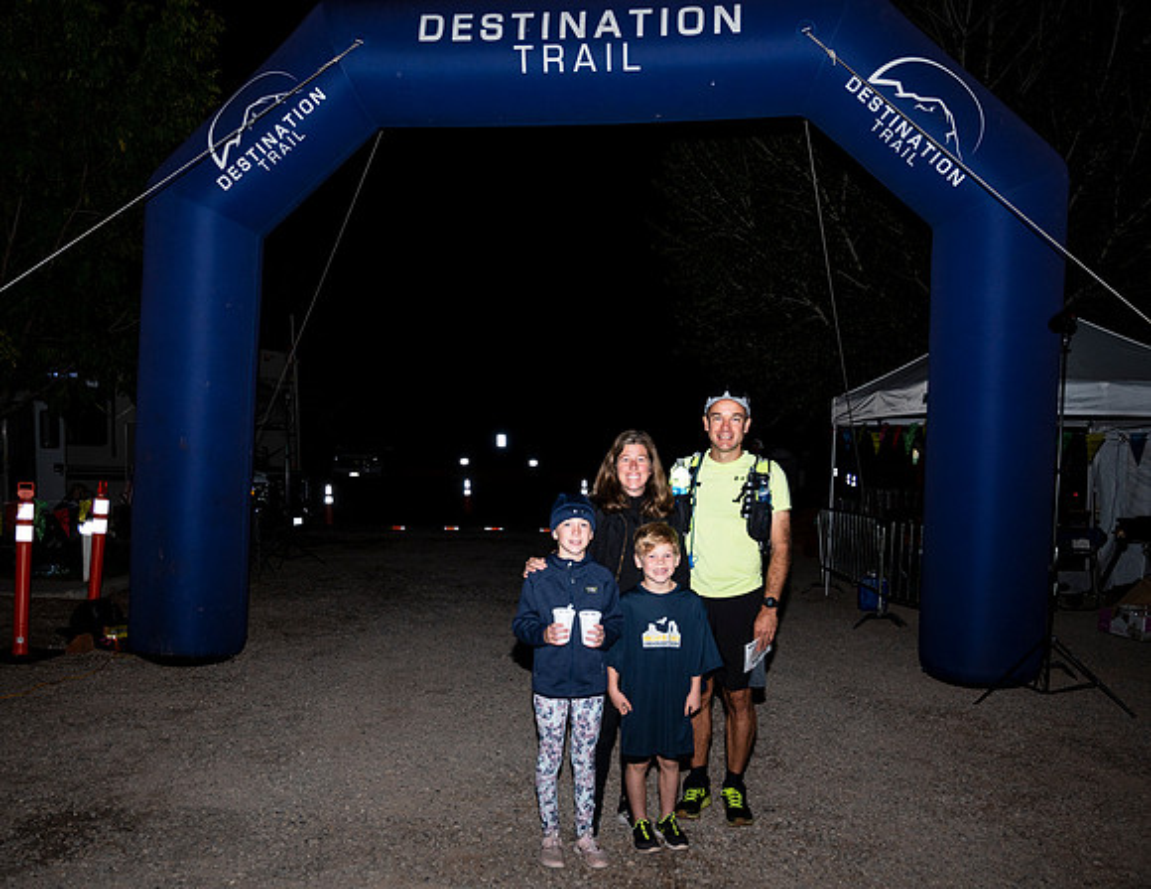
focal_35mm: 32
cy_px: 543
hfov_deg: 55.8
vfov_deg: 44.2
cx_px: 562
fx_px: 1088
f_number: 4
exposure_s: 1/200
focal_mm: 24
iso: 320
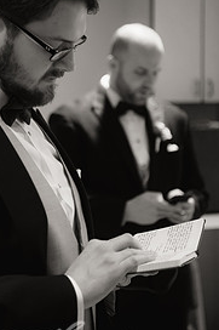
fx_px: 831
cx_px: 49
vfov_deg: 22.4
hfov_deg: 14.9
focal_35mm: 91
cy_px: 133
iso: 2500
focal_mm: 55
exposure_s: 1/100
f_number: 2.8
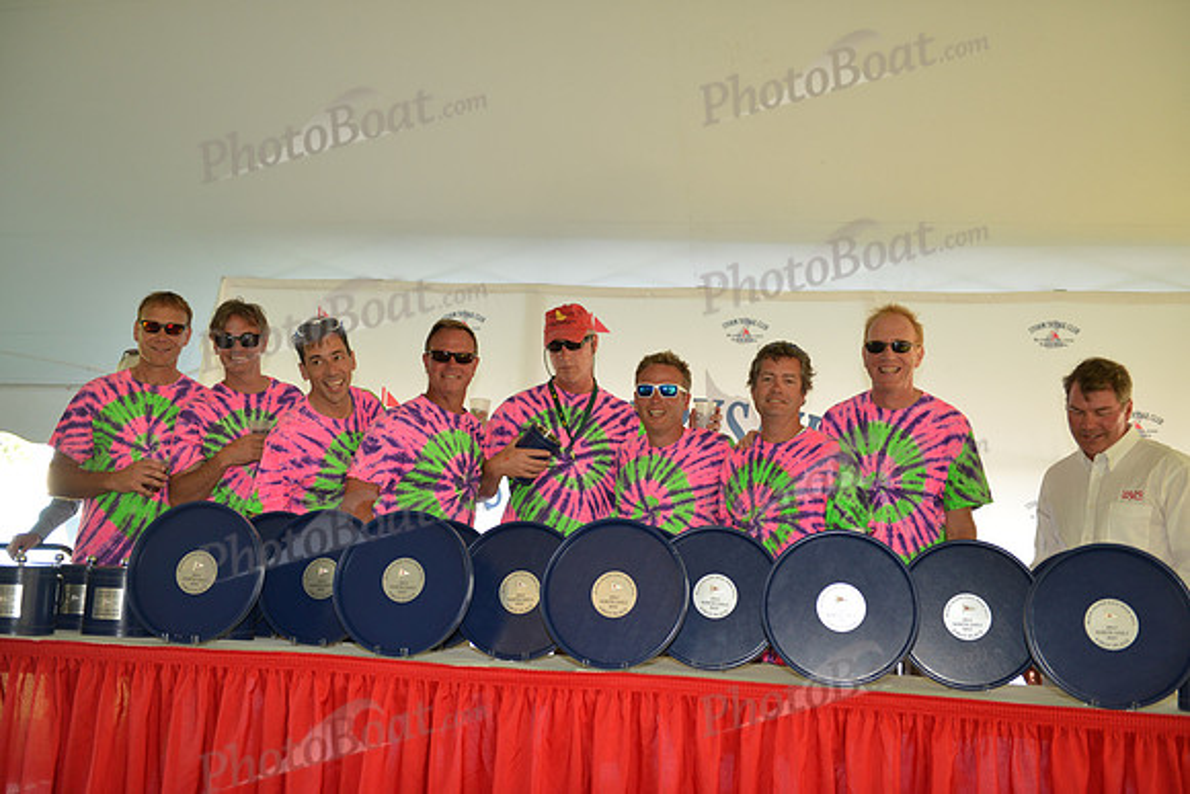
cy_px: 397
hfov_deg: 46.4
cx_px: 595
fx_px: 1389
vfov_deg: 31.9
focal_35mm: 42
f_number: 3.2
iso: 1000
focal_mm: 42
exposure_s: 1/320
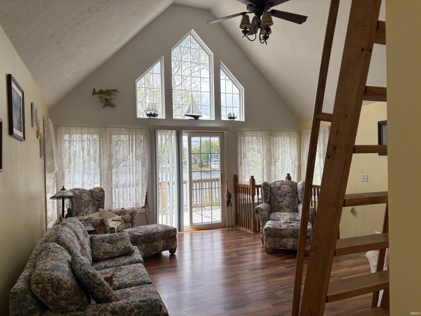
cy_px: 158
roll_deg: +1.8
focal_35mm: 26
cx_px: 210
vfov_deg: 53.0
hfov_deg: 67.3
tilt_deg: -1.5
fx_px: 316
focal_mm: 5.96
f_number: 1.6
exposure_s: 1/673
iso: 64
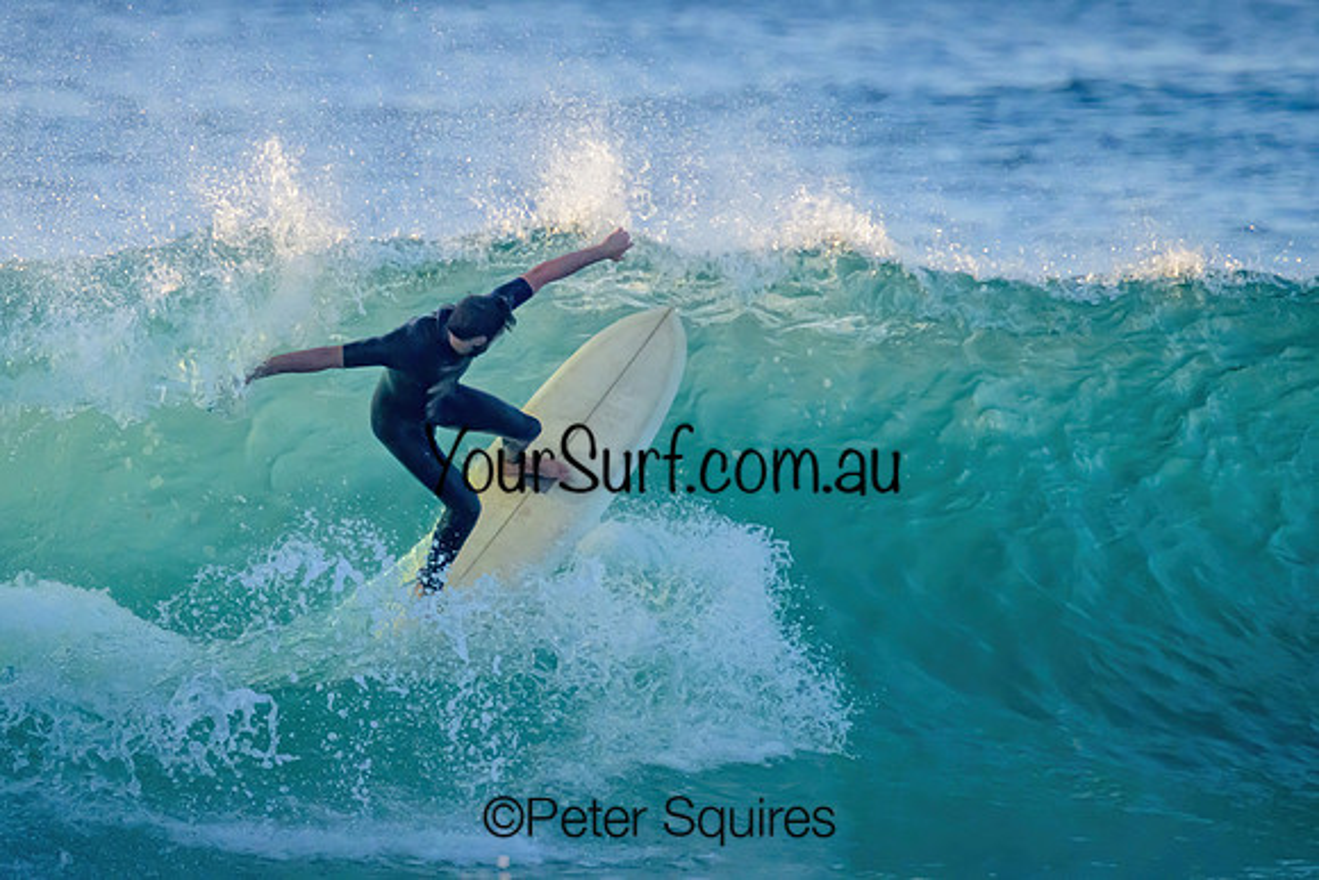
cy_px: 280
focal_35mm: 1092
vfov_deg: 1.3
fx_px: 40000
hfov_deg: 1.9
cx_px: 536
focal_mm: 800
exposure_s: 1/1600
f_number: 11
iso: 3600
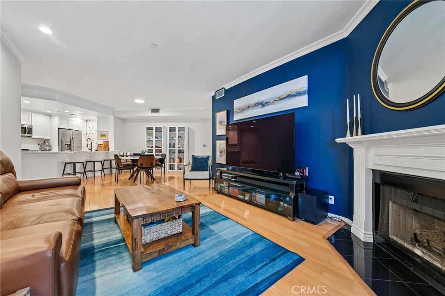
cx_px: 222
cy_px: 148
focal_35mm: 13
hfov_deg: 108.3
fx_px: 161
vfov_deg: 85.4
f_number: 8
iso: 250
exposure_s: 1/2
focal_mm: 13
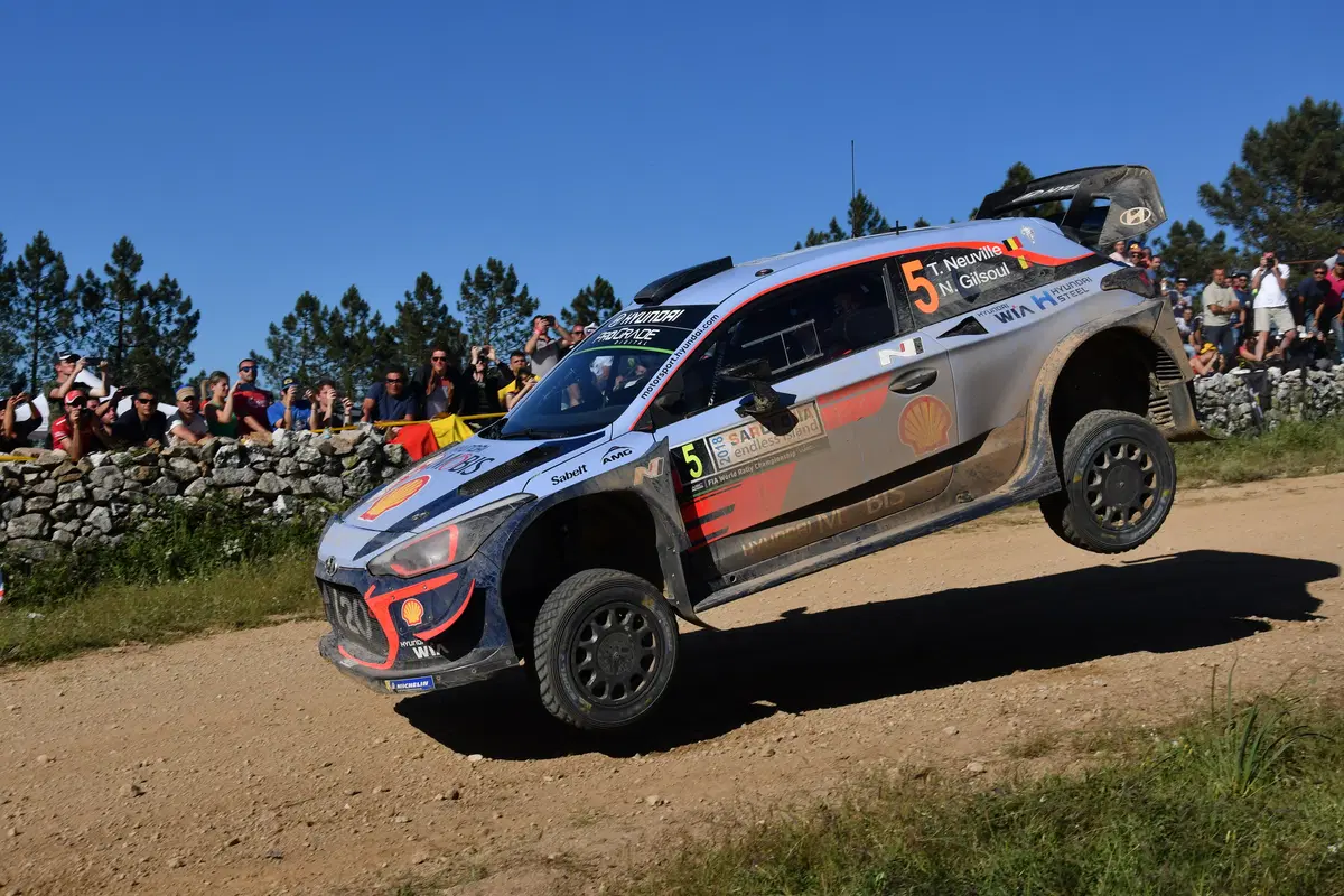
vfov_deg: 26.5
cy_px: 448
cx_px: 672
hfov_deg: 38.9
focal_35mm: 51
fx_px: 1904
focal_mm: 34
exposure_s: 1/2500
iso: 320
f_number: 9
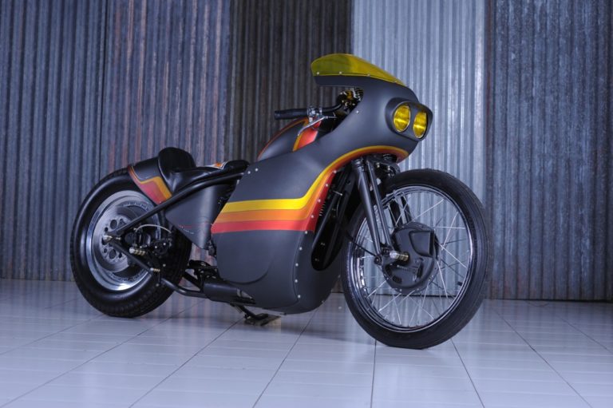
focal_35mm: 85
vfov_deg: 16.1
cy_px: 204
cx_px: 306
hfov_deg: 23.9
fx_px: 1446
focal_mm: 85
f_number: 6.3
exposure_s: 1/125
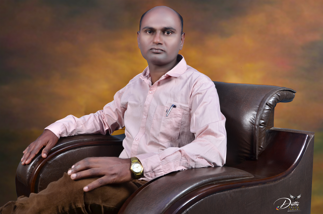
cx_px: 162
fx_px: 336
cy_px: 107
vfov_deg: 35.3
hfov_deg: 51.4
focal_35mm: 38
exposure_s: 1/125
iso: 200
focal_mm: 25
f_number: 7.1
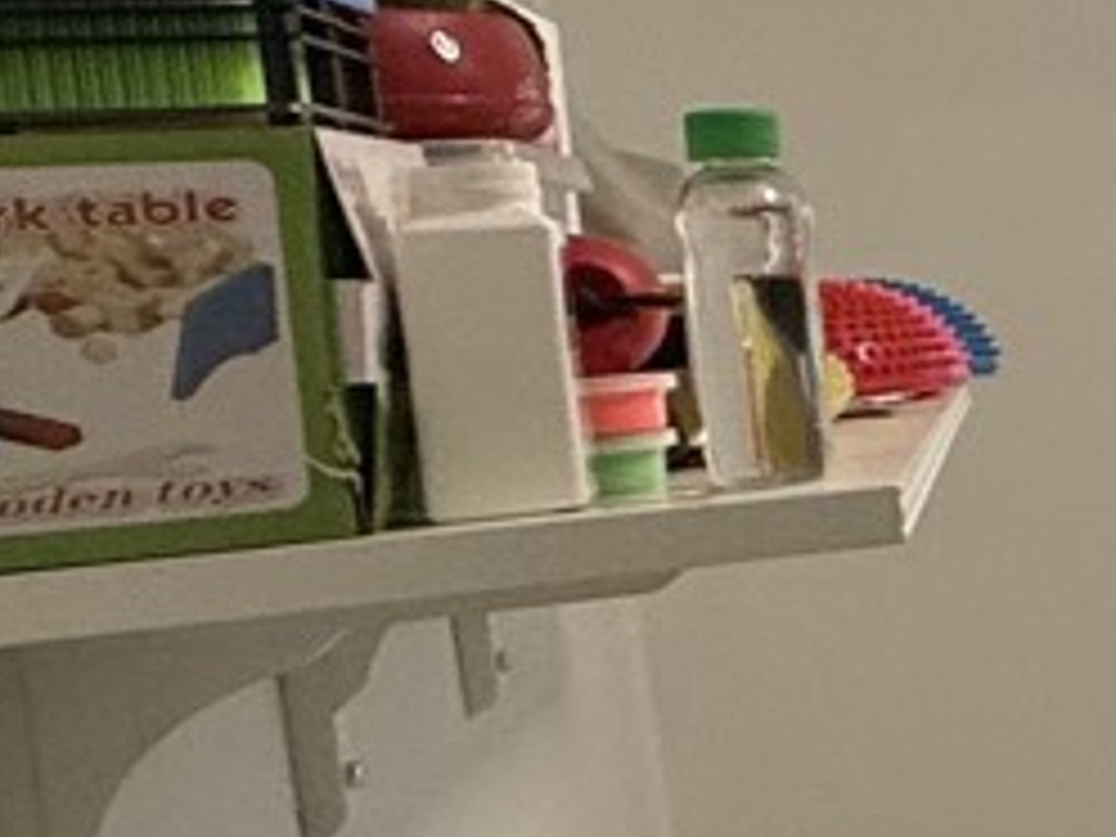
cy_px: 297
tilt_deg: -4.7
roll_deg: +3.9
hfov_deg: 14.0
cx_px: 2840
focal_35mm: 79
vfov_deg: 18.6
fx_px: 2547
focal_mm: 2.22
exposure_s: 1/99
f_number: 2.2
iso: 160
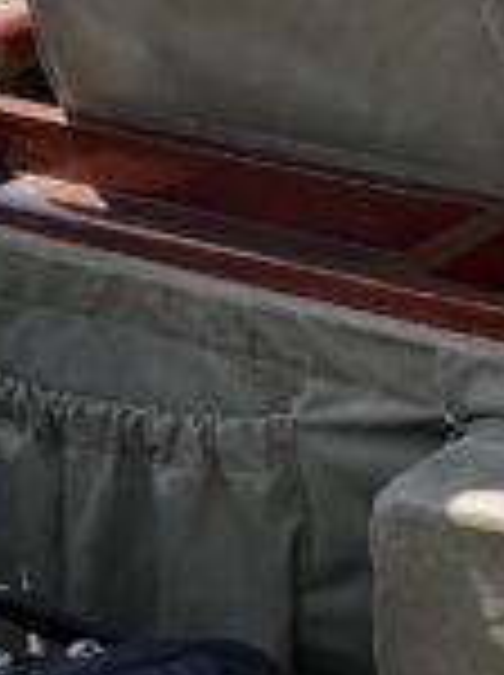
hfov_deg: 13.5
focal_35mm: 89
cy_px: -40
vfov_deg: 21.1
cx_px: 1089
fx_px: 1733
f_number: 1.8
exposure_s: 1/336
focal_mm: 1.57
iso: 32
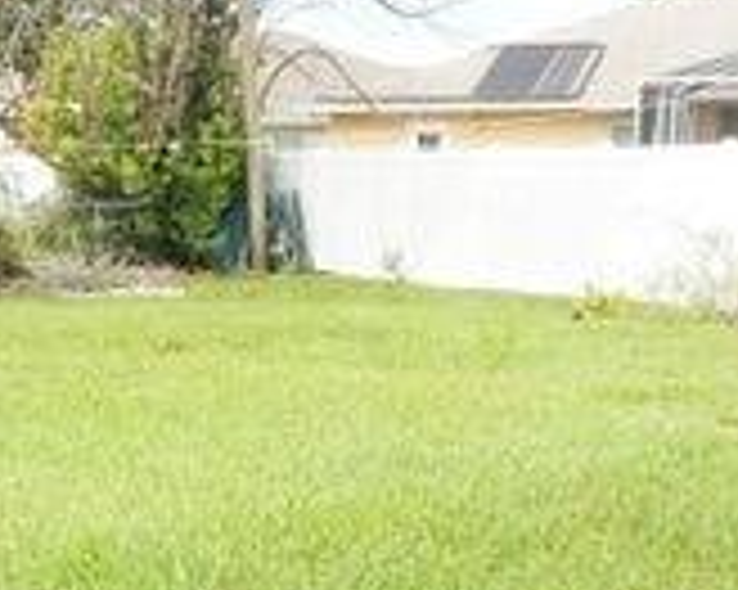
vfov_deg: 18.2
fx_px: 1834
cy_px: 441
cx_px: -4
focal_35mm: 84
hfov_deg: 21.9
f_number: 3
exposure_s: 1/800
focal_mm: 4
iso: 125
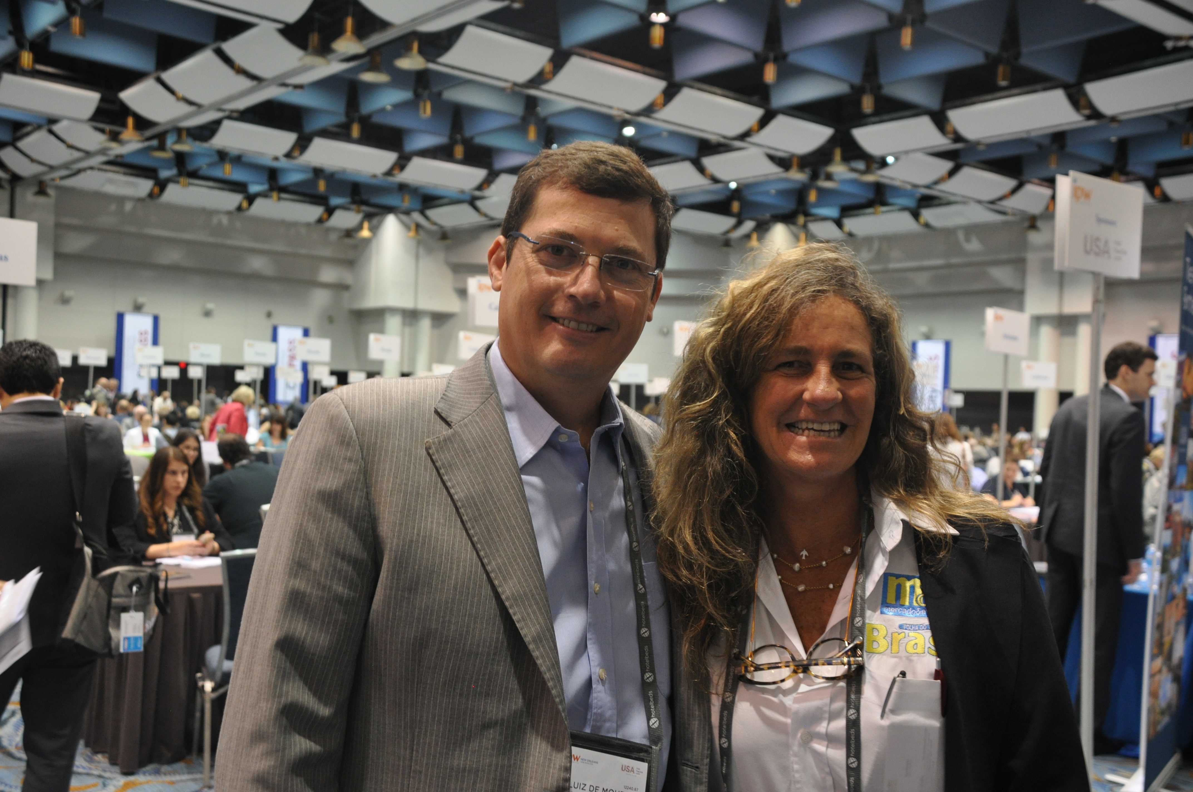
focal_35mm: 36
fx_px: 1192
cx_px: 596
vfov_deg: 36.8
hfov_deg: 53.2
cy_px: 396
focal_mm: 24
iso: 800
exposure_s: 1/15
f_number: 3.8
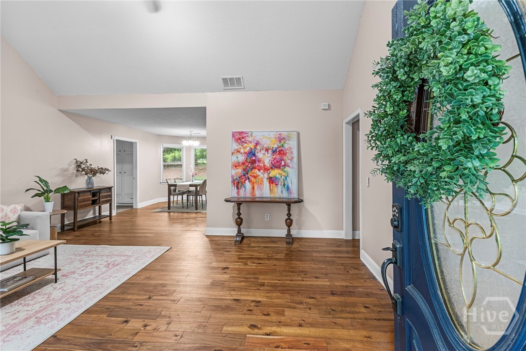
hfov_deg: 96.7
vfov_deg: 73.8
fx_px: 234
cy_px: 176
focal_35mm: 16
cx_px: 263
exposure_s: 1
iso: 50
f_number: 10
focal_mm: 16
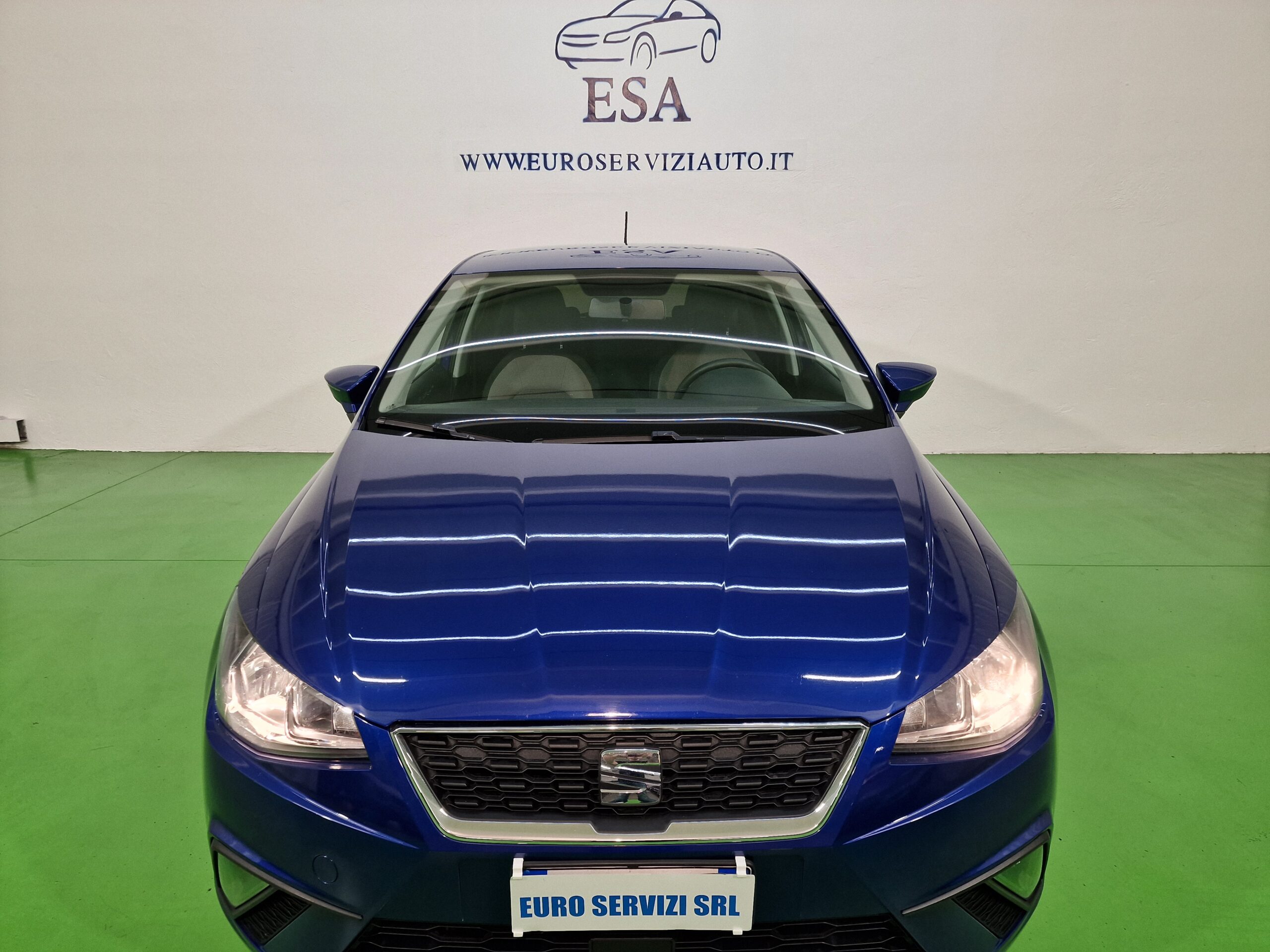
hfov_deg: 73.9
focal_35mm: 23
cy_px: 476
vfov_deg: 58.9
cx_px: 635
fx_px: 844
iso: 80
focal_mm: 6.4
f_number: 1.8
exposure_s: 1/100
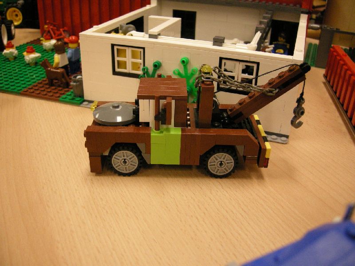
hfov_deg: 51.4
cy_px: 133
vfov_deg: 39.7
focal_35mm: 36
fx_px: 369
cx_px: 178
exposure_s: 1/61
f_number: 2.7
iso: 348
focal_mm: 7.5
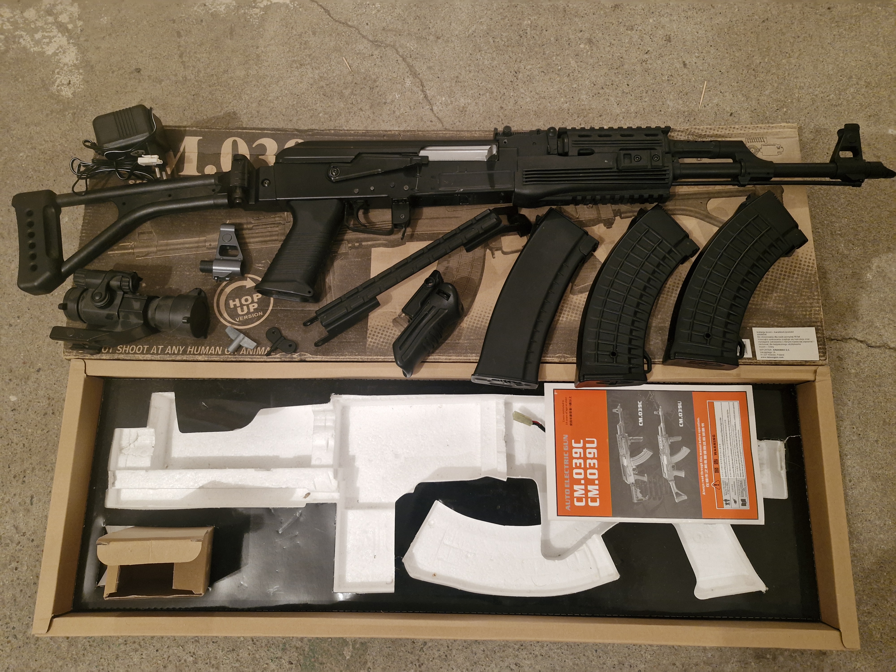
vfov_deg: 58.9
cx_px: 448
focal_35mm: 23
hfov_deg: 73.9
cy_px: 336
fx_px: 595
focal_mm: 5.54
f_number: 1.8
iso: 640
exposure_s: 1/50
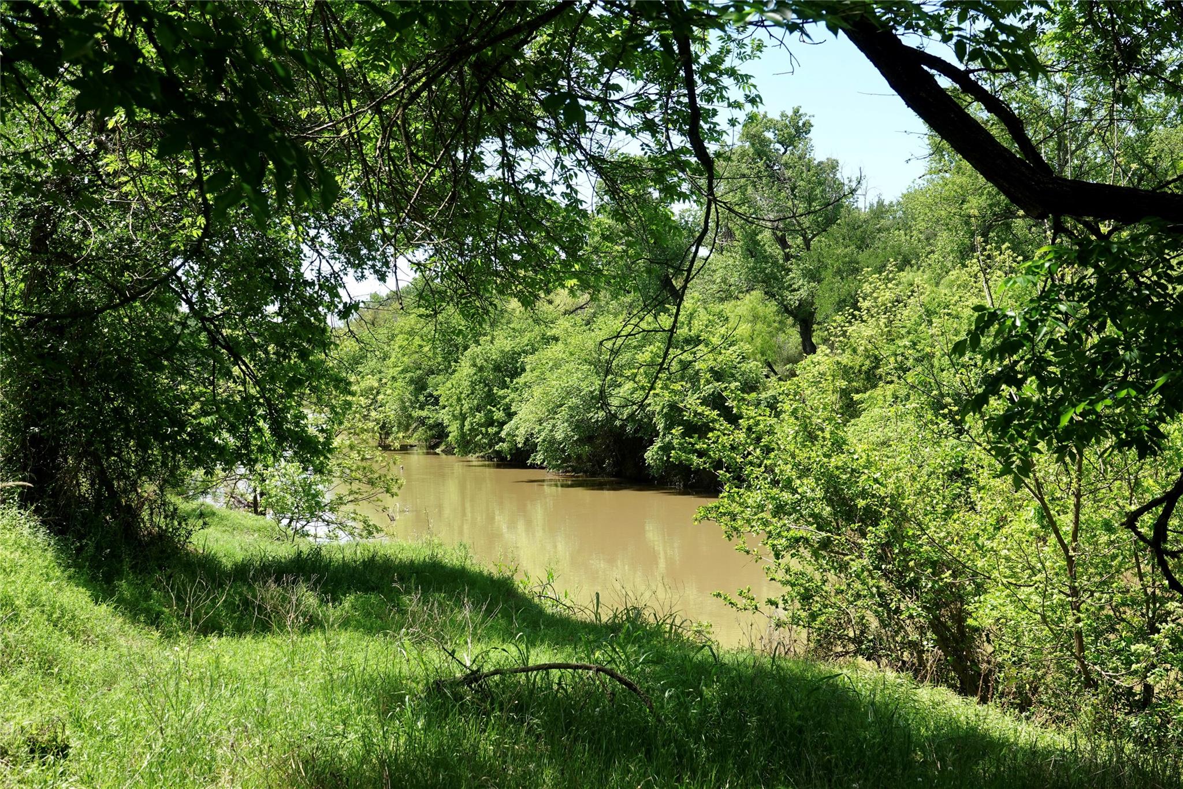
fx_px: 1709
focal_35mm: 52
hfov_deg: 38.2
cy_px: 394
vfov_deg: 26.0
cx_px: 592
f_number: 4
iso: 100
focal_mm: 18.92
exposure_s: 1/320
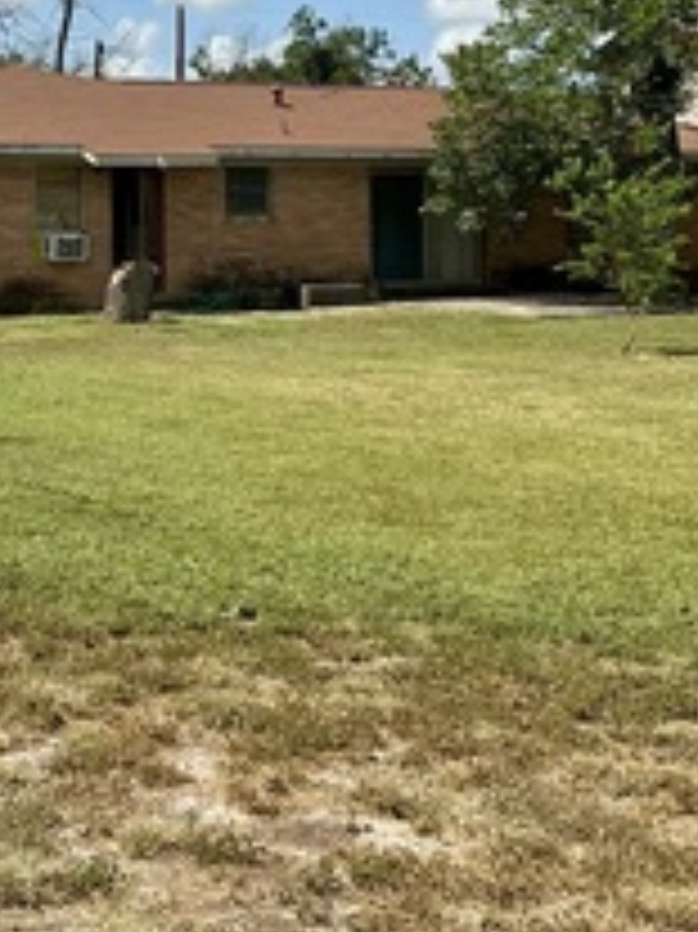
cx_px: 68
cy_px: 189
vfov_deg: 29.2
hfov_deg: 22.0
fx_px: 1749
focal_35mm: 65
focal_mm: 3
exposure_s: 1/2320
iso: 25
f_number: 1.8
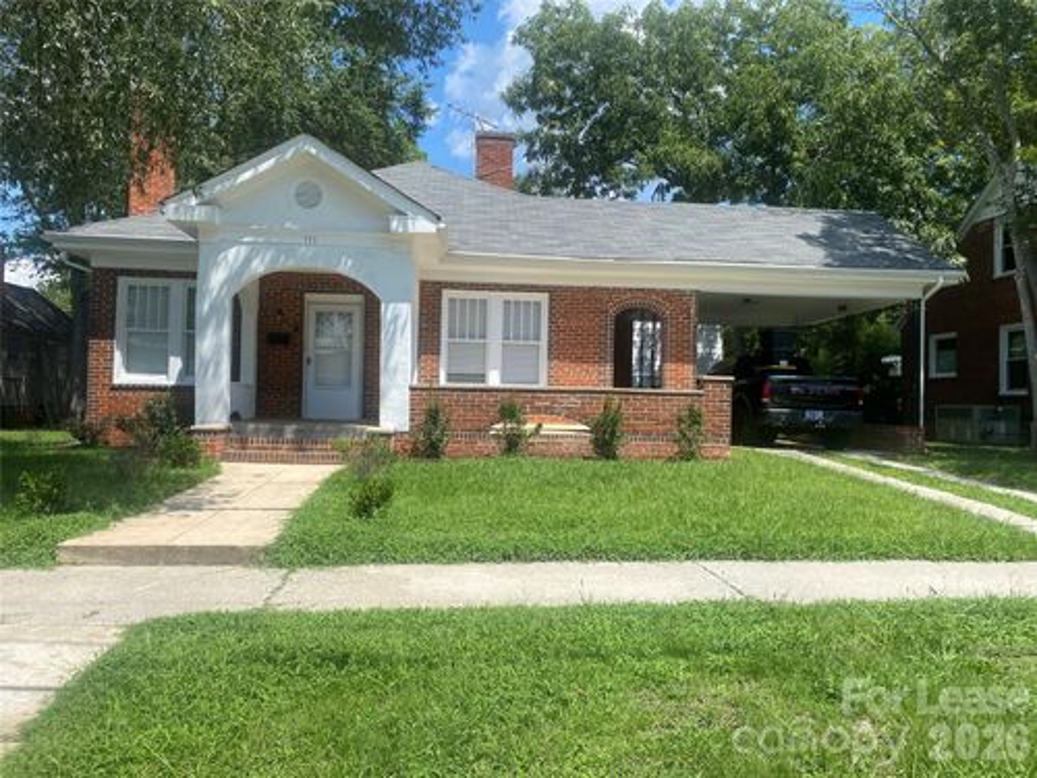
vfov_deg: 53.1
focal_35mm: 26
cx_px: 518
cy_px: 389
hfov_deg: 67.3
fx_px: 779
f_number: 1.8
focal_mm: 4.25
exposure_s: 1/2625
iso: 32
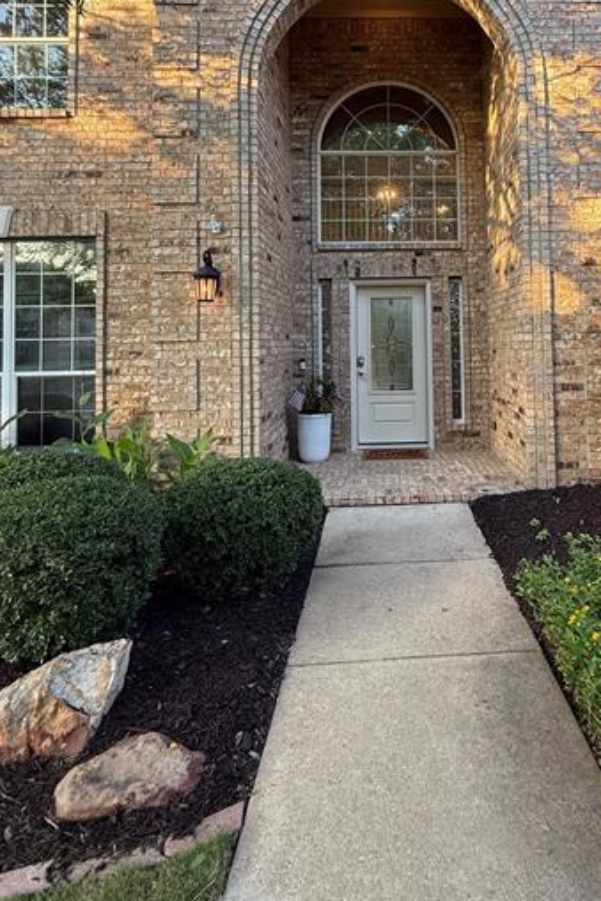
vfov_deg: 76.7
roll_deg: +0.8
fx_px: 550
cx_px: 399
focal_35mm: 22
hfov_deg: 56.1
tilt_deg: +4.3
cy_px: 319
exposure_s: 1/99
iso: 100
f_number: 2.2
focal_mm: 2.22
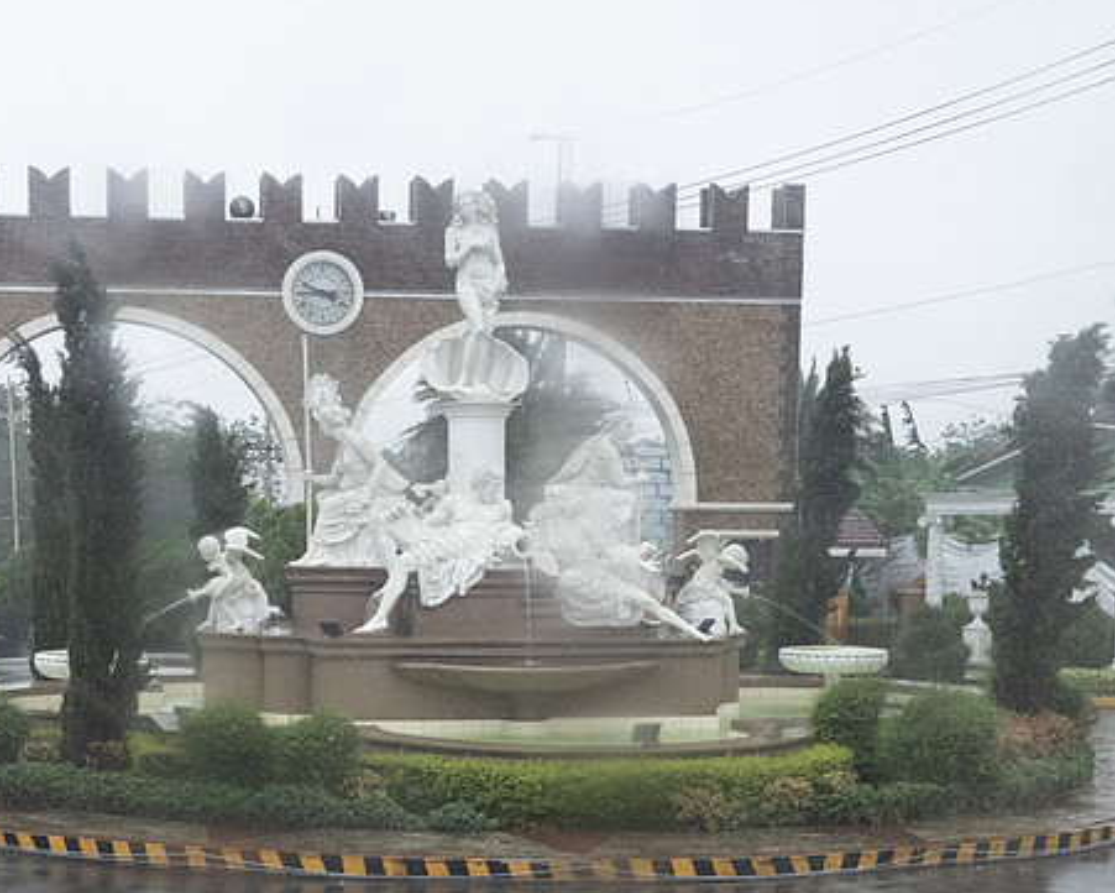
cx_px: 319
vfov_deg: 24.9
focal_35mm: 60
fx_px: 1980
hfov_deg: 31.0
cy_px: 752
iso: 4500
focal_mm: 24
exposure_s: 1/640
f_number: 5.6
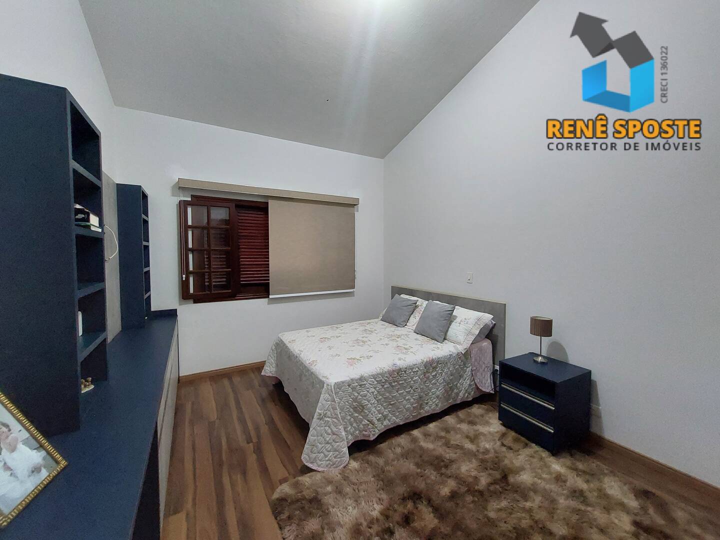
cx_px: 360
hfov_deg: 106.2
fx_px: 270
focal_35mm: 13
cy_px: 270
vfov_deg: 89.9
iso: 320
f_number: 2.2
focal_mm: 1.74
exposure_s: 1/30
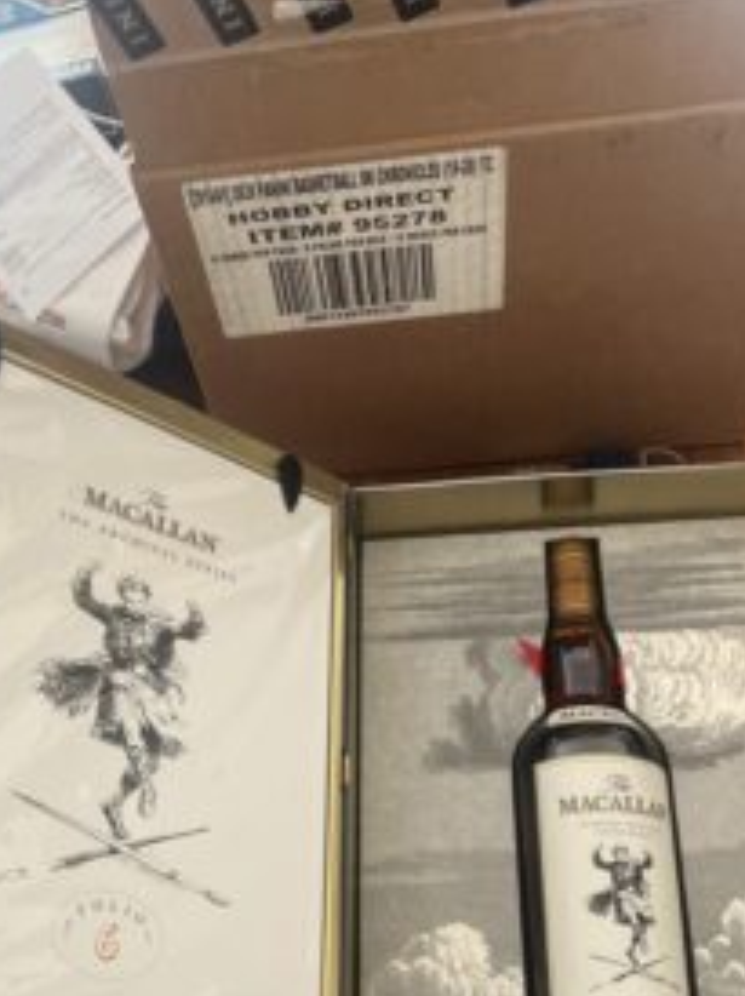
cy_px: 716
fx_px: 1092
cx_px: 320
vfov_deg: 47.6
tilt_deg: -65.3
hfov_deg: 37.6
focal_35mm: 38
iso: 100
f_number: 1.5
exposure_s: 1/121
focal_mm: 5.7
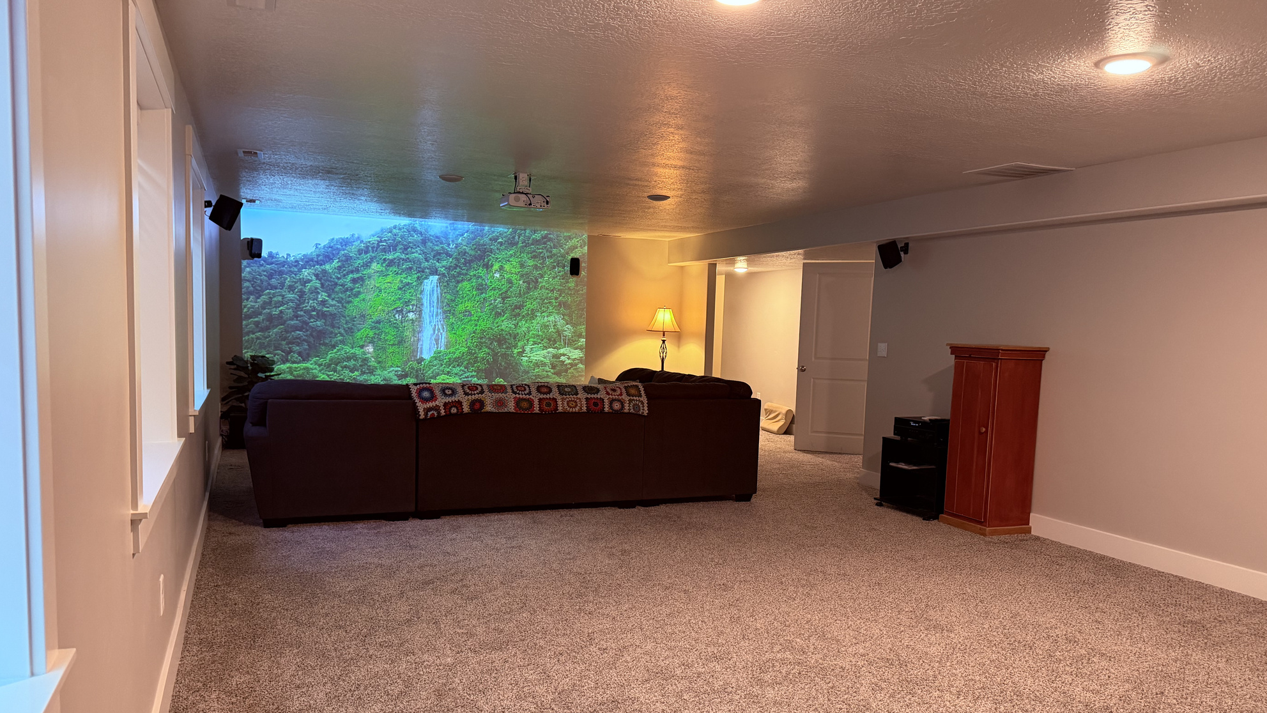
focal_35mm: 27
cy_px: 406
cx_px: 627
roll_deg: -1.8
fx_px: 907
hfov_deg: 69.9
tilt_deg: -5.5
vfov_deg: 42.8
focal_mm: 6.76
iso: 400
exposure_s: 1/60
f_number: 1.78
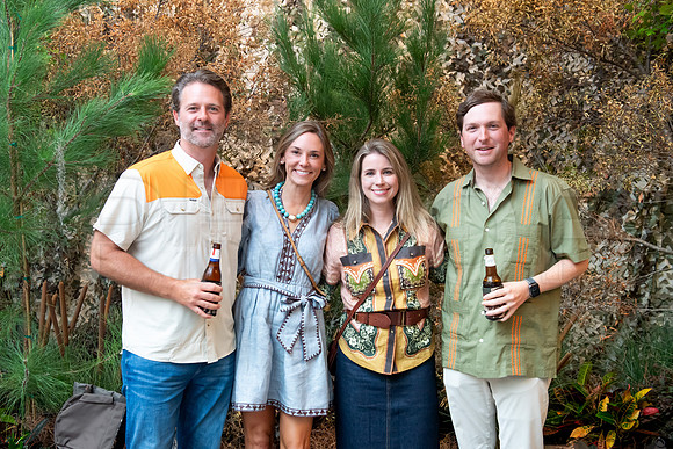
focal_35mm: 45
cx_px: 336
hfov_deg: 43.8
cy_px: 224
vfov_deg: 30.0
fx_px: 838
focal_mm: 44
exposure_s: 1/100
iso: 4000
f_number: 5.6
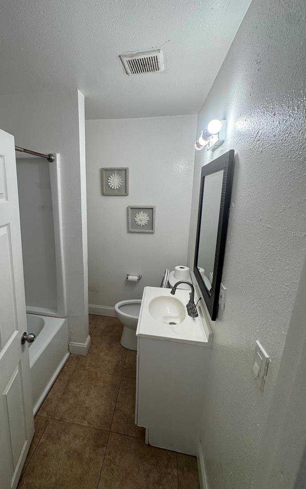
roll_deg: +0.5
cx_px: 121
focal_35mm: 16
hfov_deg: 70.5
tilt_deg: -11.8
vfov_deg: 97.7
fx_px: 213
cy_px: 233
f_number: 2.2
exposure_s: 1/120
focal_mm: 2.22
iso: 50
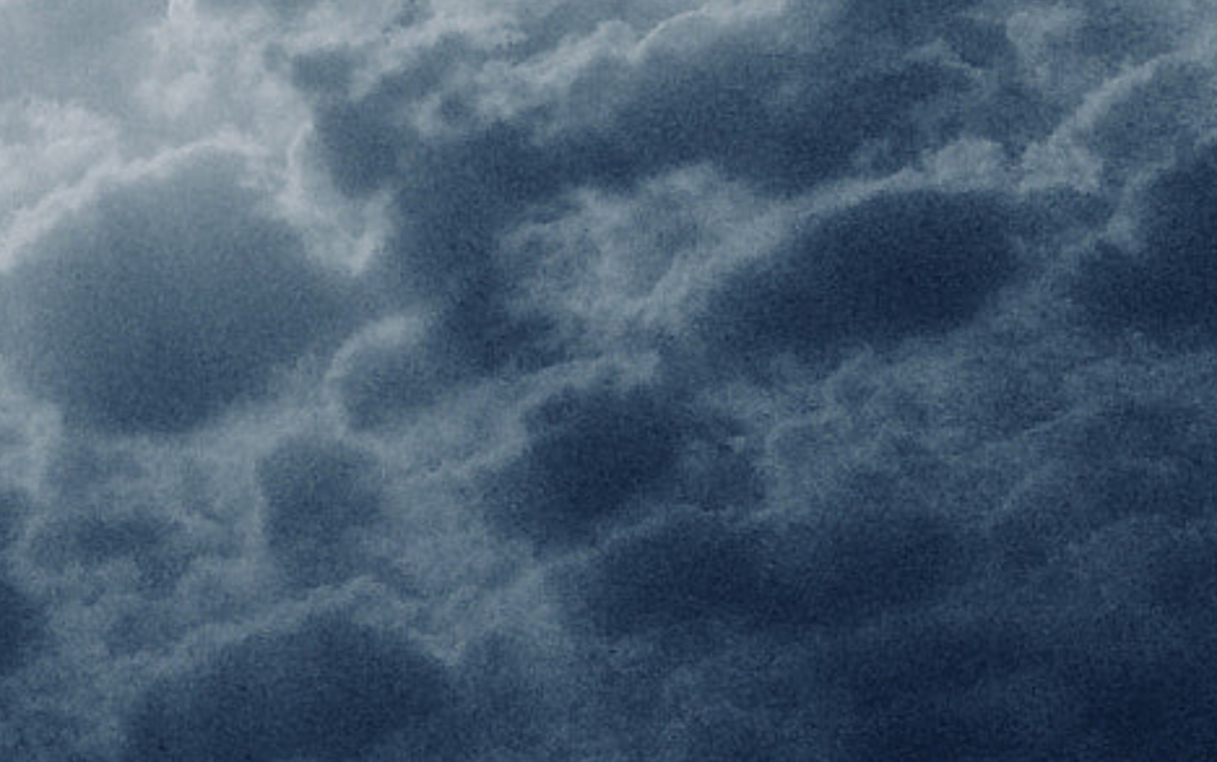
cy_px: -687
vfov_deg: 11.4
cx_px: -203
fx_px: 3484
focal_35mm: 105
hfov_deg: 18.8
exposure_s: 1/41667
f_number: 2.2
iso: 64
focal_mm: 4.15
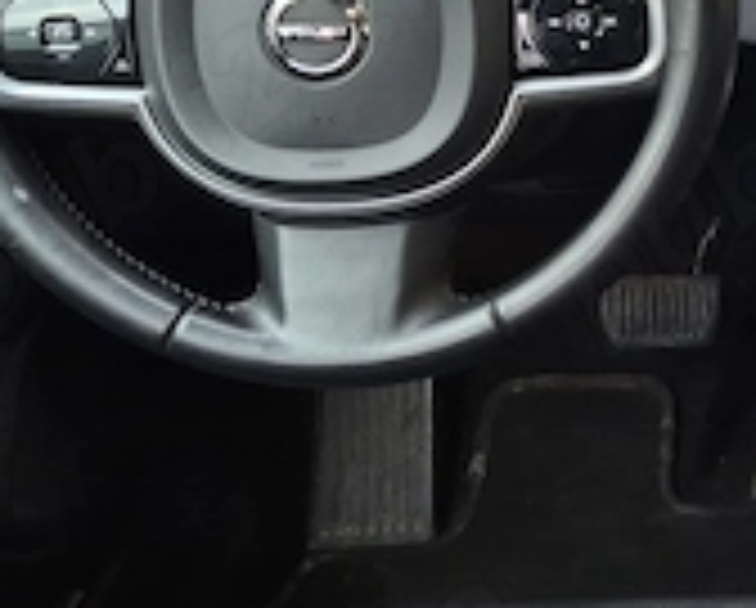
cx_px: 1166
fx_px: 1793
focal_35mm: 80
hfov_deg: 20.2
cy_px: 158
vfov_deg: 19.1
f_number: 1.8
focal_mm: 5.4
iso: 200
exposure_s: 1/180
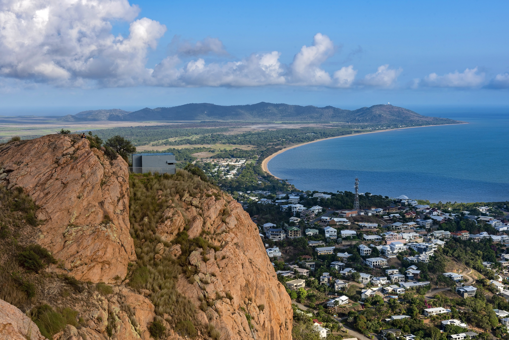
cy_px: 170
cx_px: 254
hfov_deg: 38.2
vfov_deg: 26.0
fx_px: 735
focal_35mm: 52
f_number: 14
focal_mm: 52
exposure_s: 1/100
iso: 100
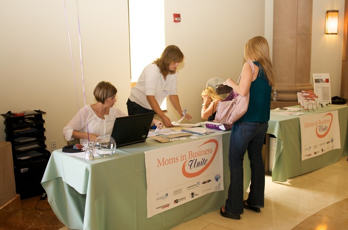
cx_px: 174
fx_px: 347
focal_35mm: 36
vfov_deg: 36.7
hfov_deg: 53.2
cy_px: 115
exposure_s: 1/160
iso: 640
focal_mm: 24
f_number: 2.8
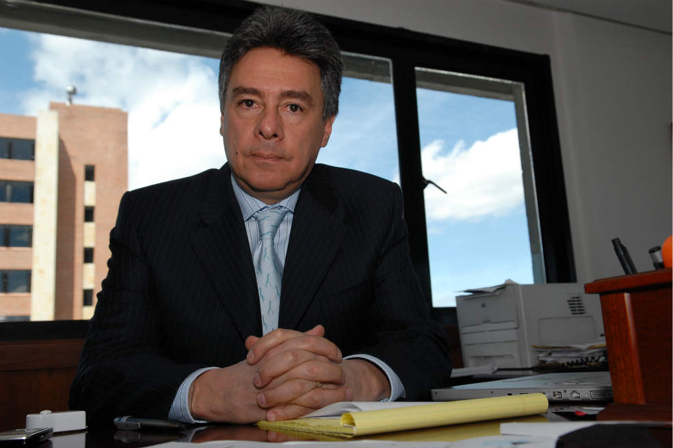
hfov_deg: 55.1
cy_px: 224
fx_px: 645
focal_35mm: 34
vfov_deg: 38.3
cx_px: 336
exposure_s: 1/800
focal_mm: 23
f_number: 6.3
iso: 500
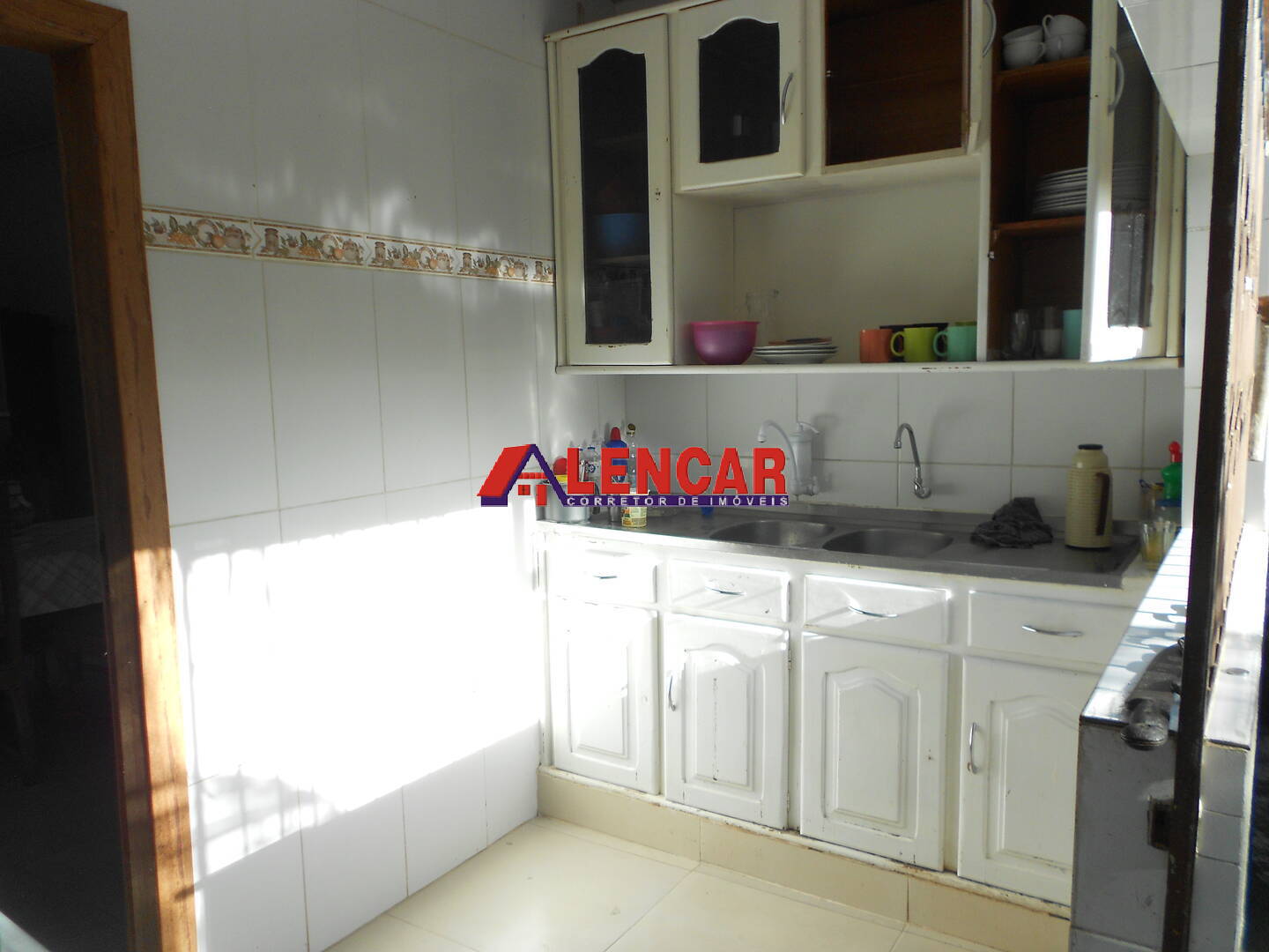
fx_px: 953
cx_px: 634
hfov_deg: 67.3
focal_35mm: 26
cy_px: 476
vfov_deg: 53.1
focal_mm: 4.6
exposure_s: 1/160
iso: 80
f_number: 3.2
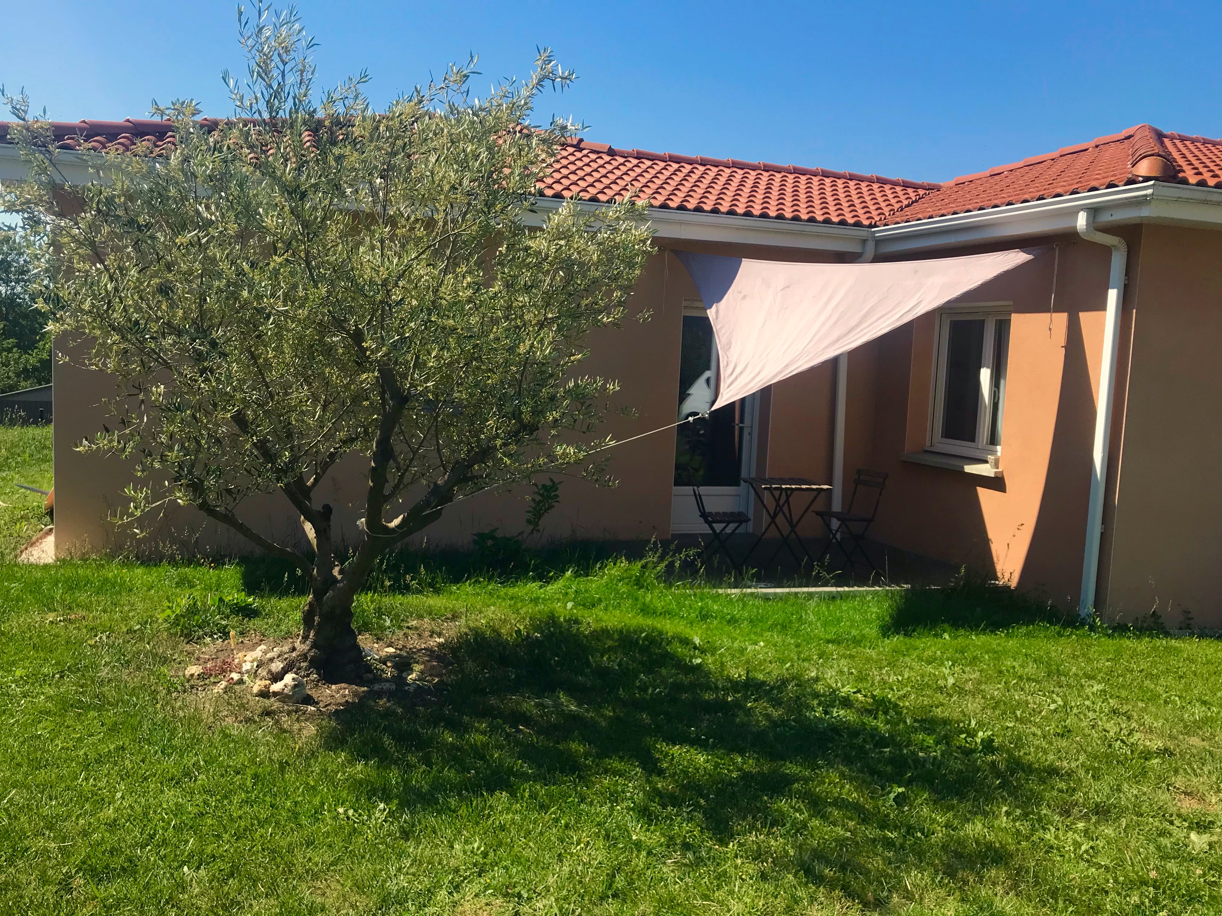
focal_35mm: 28
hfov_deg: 63.4
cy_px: 458
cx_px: 611
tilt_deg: -4.2
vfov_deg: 49.7
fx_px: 988
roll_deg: -1.3
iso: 20
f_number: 1.8
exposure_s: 1/1681
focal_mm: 3.99
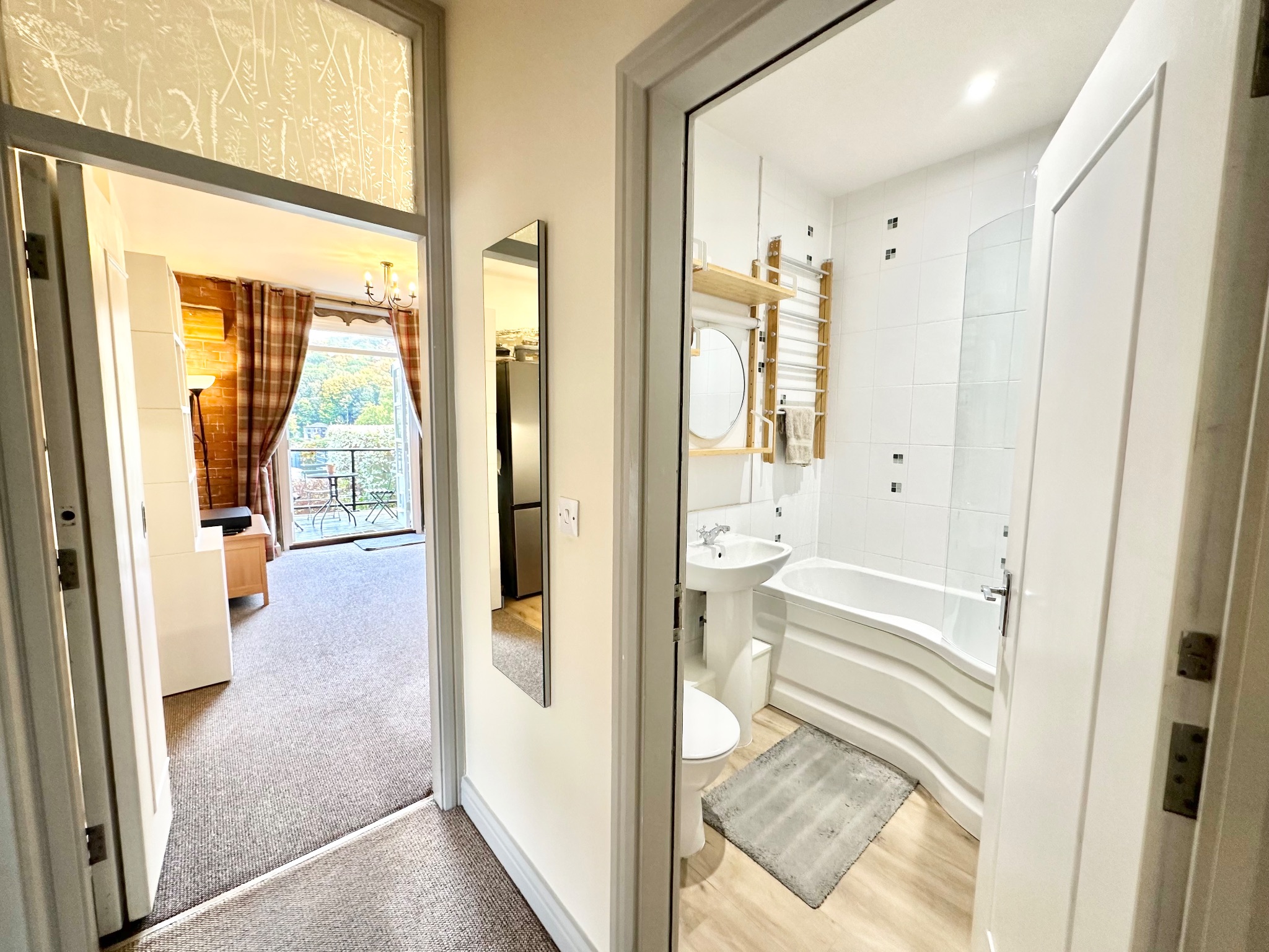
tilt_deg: -6.0
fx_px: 513
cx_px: 634
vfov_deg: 85.7
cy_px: 476
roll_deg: +0.0
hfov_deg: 102.1
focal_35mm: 14
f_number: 2.2
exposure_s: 1/50
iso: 160
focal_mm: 2.22
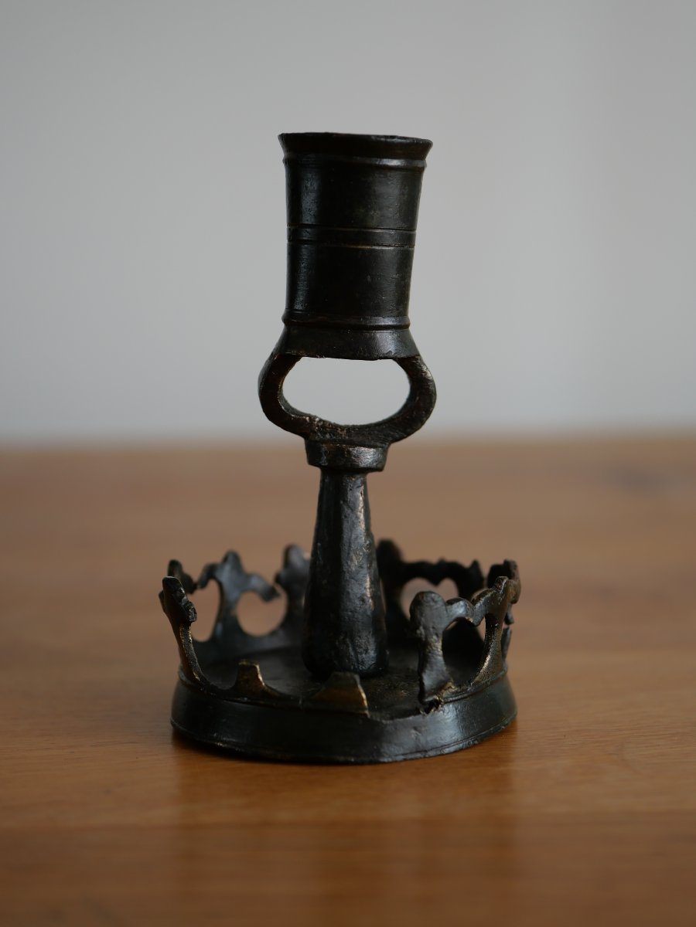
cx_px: 348
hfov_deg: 24.4
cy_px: 464
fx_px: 1609
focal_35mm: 60
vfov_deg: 32.2
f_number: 2.8
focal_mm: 30
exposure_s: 1/60
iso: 200
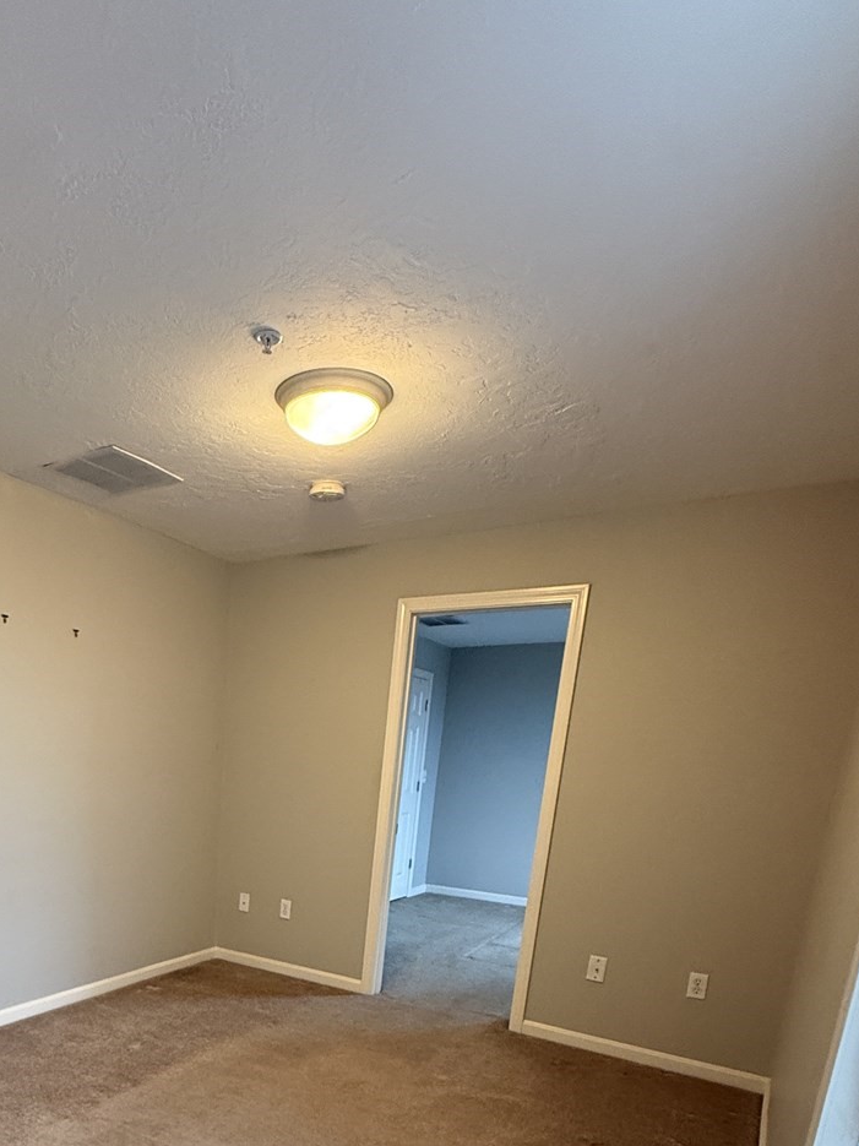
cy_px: 932
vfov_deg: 66.5
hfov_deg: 55.9
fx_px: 761
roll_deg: -3.0
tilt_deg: -12.1
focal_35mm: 23
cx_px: 211
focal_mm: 2.22
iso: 400
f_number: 2.2
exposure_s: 1/60
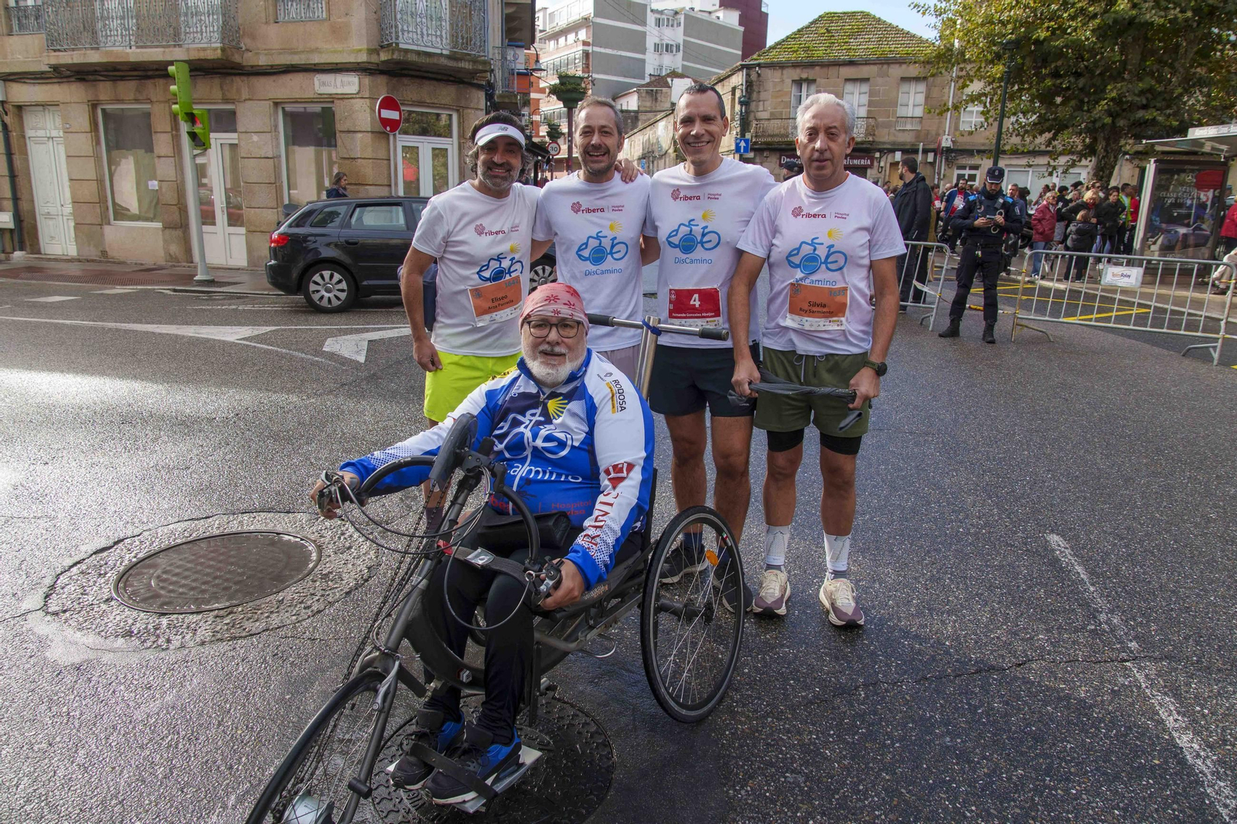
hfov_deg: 73.8
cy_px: 412
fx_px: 824
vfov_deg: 53.1
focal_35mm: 24
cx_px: 618
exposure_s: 1/400
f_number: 4
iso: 125
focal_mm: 16
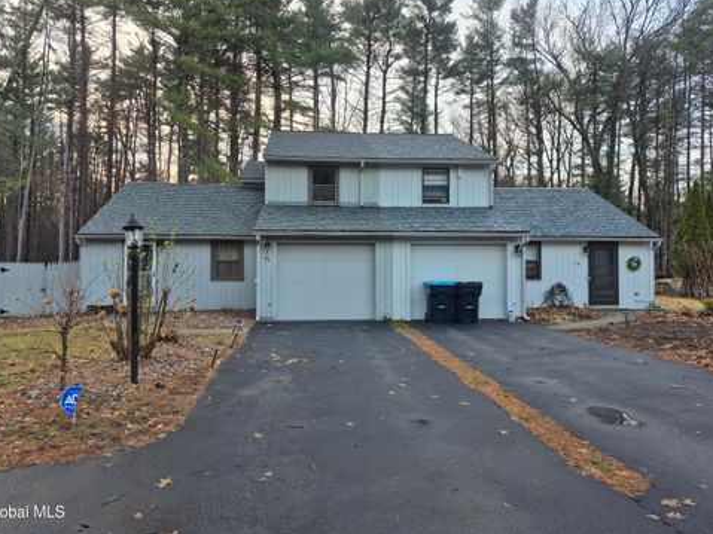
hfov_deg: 71.6
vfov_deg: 56.8
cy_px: 258
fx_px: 494
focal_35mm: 24
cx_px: 354
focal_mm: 5.4
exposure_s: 1/180
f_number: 1.8
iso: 160
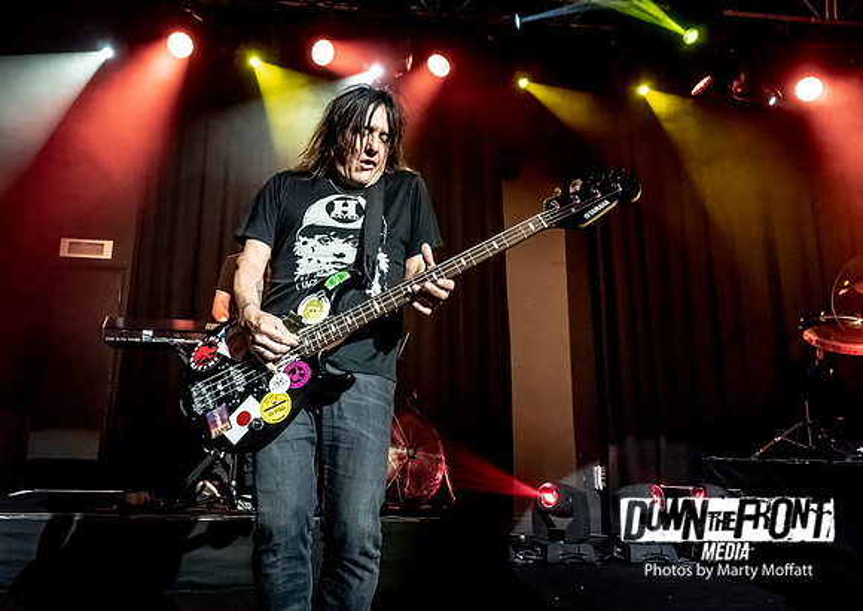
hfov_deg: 62.6
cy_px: 272
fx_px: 704
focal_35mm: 29
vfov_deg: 46.9
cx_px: 356
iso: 1600
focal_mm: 12
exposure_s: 1/200
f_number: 4
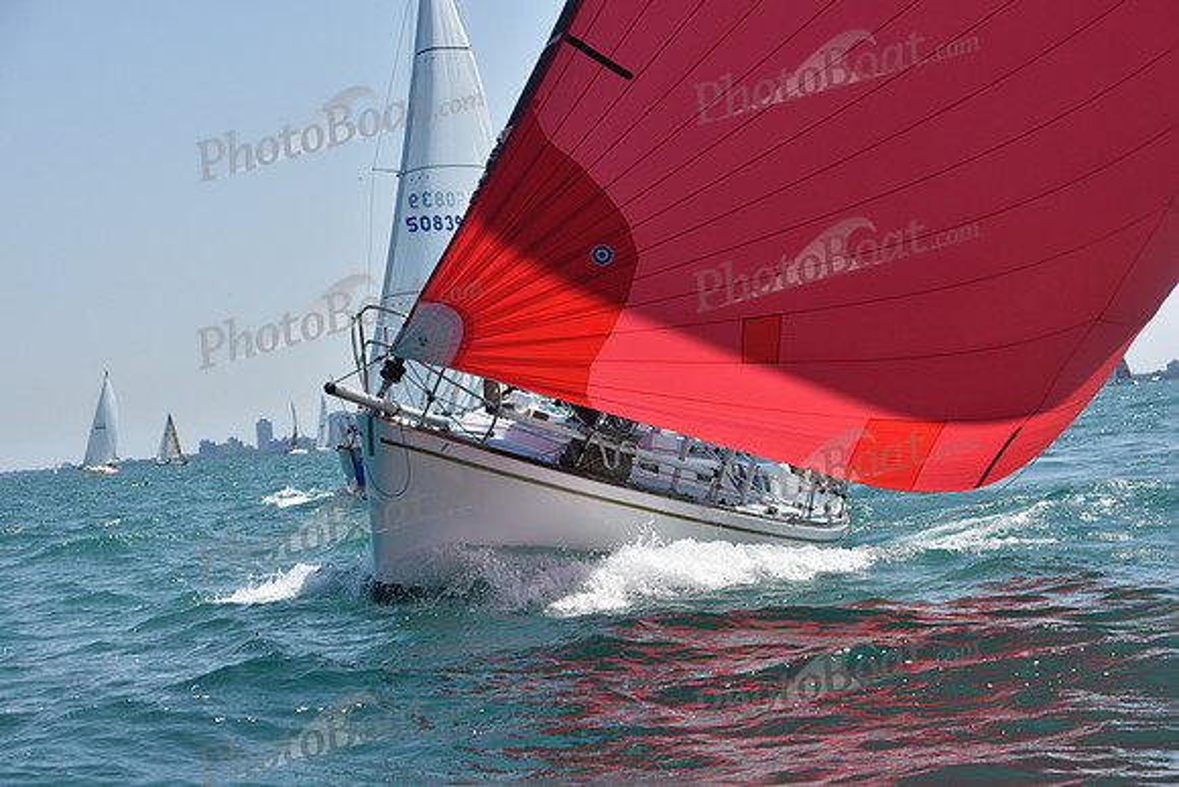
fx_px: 3210
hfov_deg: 20.8
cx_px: 590
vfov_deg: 14.0
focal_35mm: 98
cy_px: 394
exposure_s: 1/1250
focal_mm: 98
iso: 250
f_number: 7.1
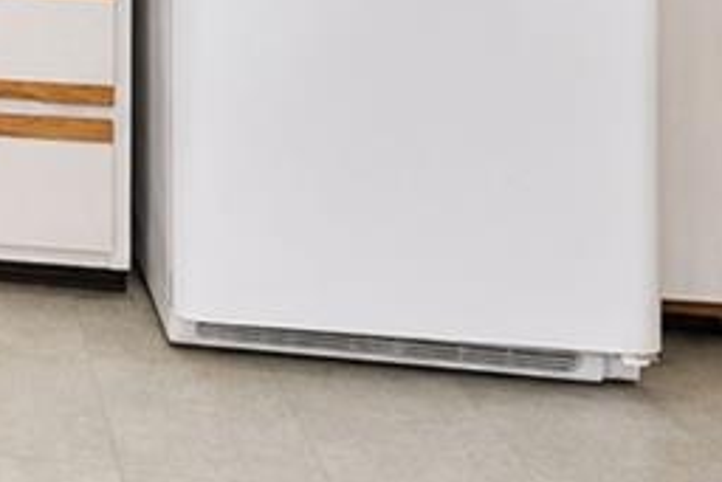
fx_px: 1204
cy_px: -313
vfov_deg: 18.9
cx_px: -305
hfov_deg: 26.3
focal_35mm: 60
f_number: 9
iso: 1600
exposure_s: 1/60
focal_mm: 10
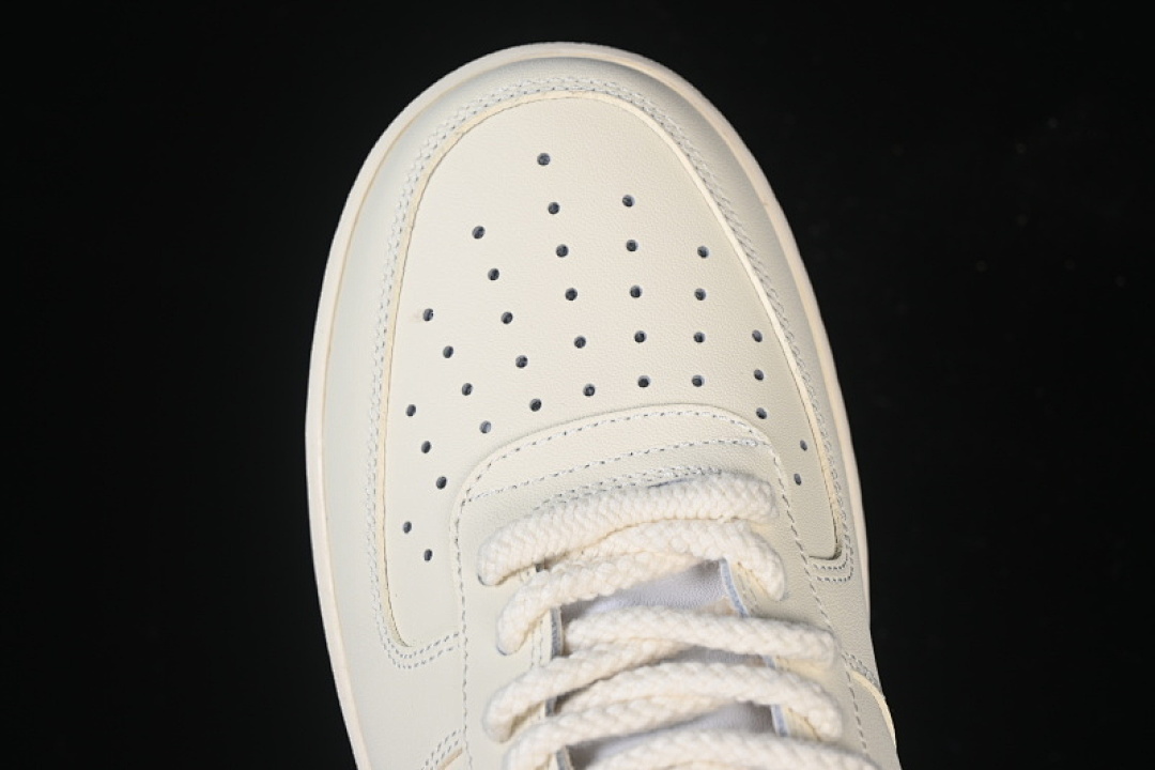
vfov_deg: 18.2
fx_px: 2406
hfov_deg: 27.0
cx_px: 578
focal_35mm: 75
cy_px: 385
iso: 160
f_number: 7.1
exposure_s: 1/80
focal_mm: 50
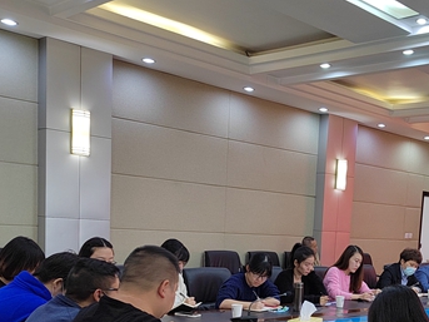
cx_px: 349
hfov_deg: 38.8
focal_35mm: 47
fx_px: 582
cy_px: 294
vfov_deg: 29.5
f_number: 1.9
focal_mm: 5.52
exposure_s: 1/50
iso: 619
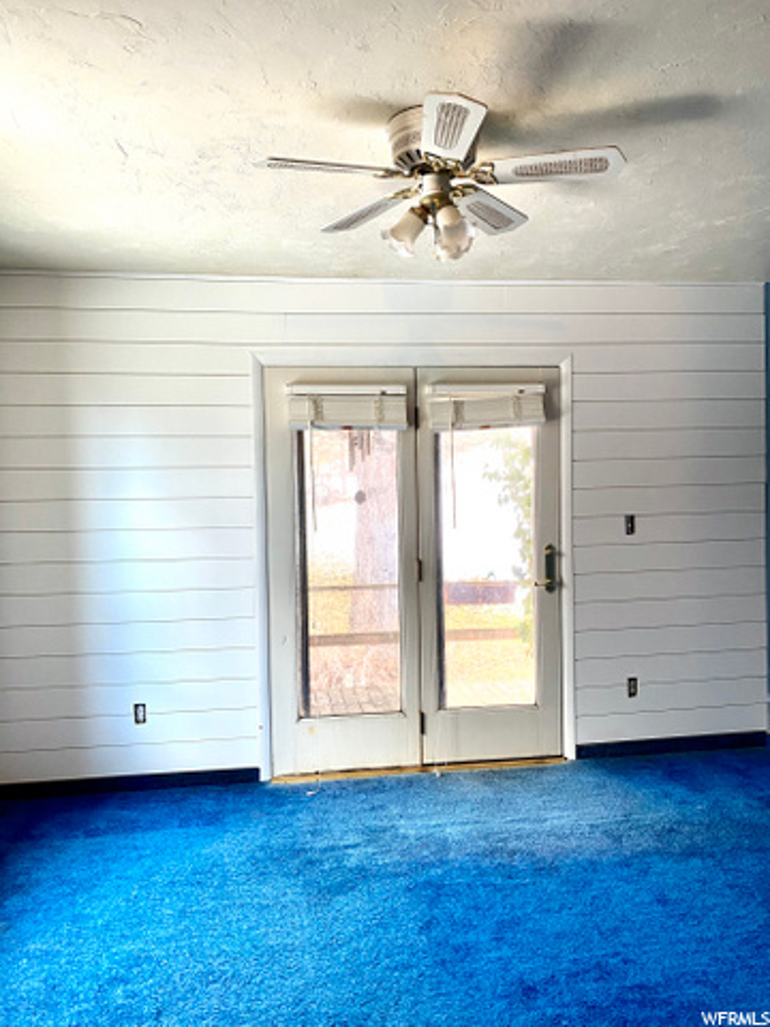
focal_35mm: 26
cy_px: 514
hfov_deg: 53.1
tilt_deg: -1.6
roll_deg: +1.3
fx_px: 771
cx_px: 385
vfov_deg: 67.3
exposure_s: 1/60
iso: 125
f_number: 1.8
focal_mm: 4.25
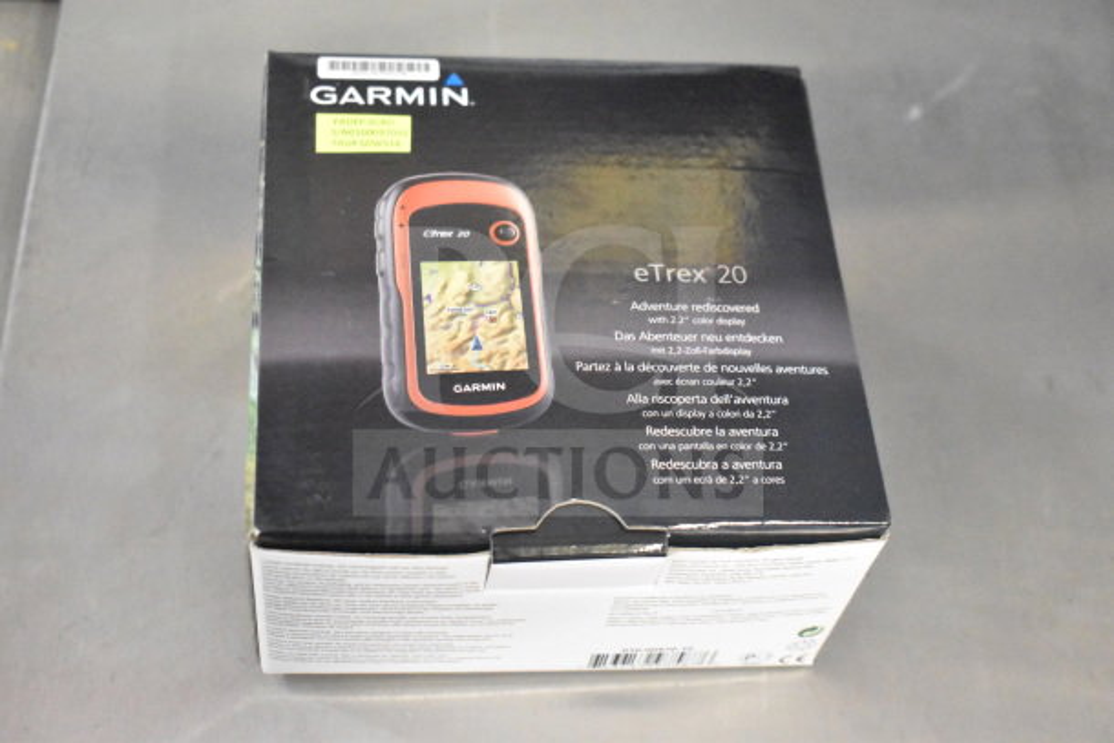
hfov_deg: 36.9
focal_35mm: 54
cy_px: 372
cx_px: 557
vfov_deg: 25.1
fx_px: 1671
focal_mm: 36
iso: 18000
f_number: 4.8
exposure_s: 1/60
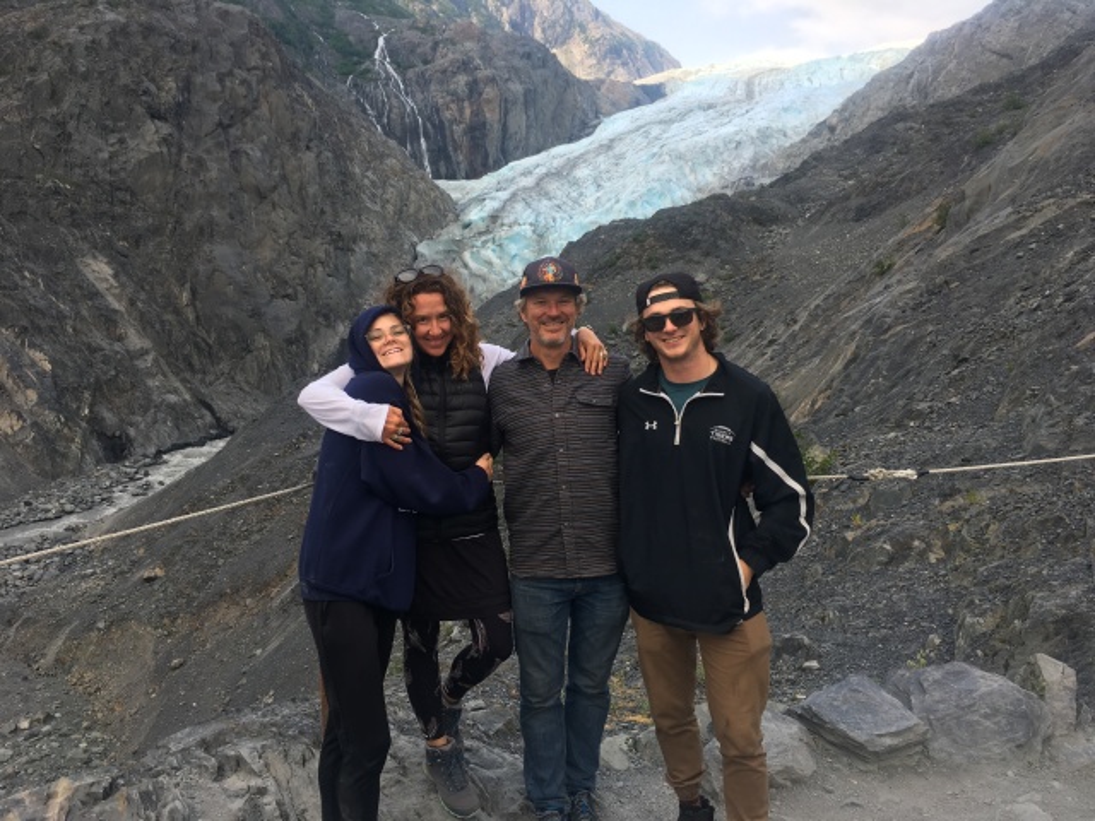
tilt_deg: -6.1
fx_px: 917
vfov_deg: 48.2
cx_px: 548
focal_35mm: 29
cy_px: 410
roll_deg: +0.6
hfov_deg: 61.7
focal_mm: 4.15
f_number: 2.2
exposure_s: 1/331
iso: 25
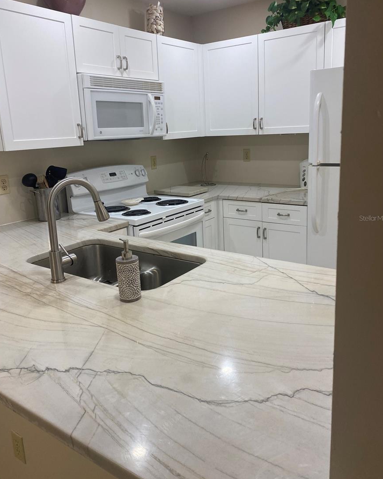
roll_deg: +3.3
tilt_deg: -12.7
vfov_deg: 62.1
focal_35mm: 28
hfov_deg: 51.5
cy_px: 218
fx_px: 397
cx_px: 192
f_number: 1.8
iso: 100
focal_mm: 4.25
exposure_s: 1/120
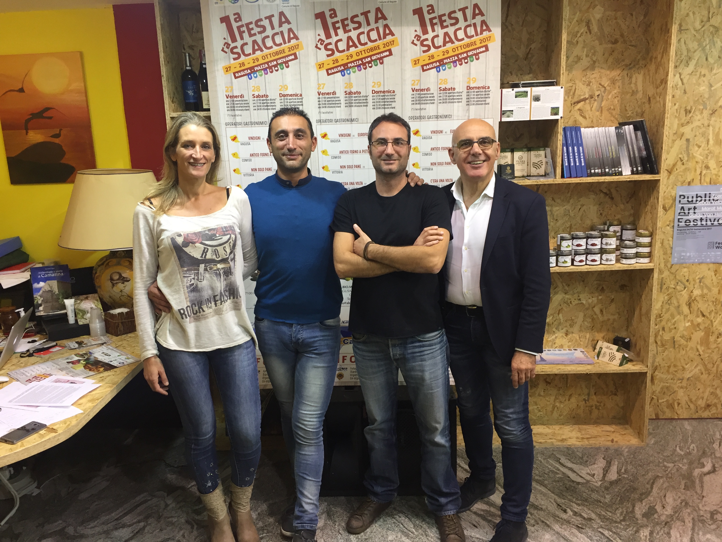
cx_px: 361
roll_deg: +0.2
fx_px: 605
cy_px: 271
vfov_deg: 48.2
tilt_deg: -11.9
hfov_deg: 61.7
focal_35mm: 29
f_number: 2.2
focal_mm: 4.15
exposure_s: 1/33
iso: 100
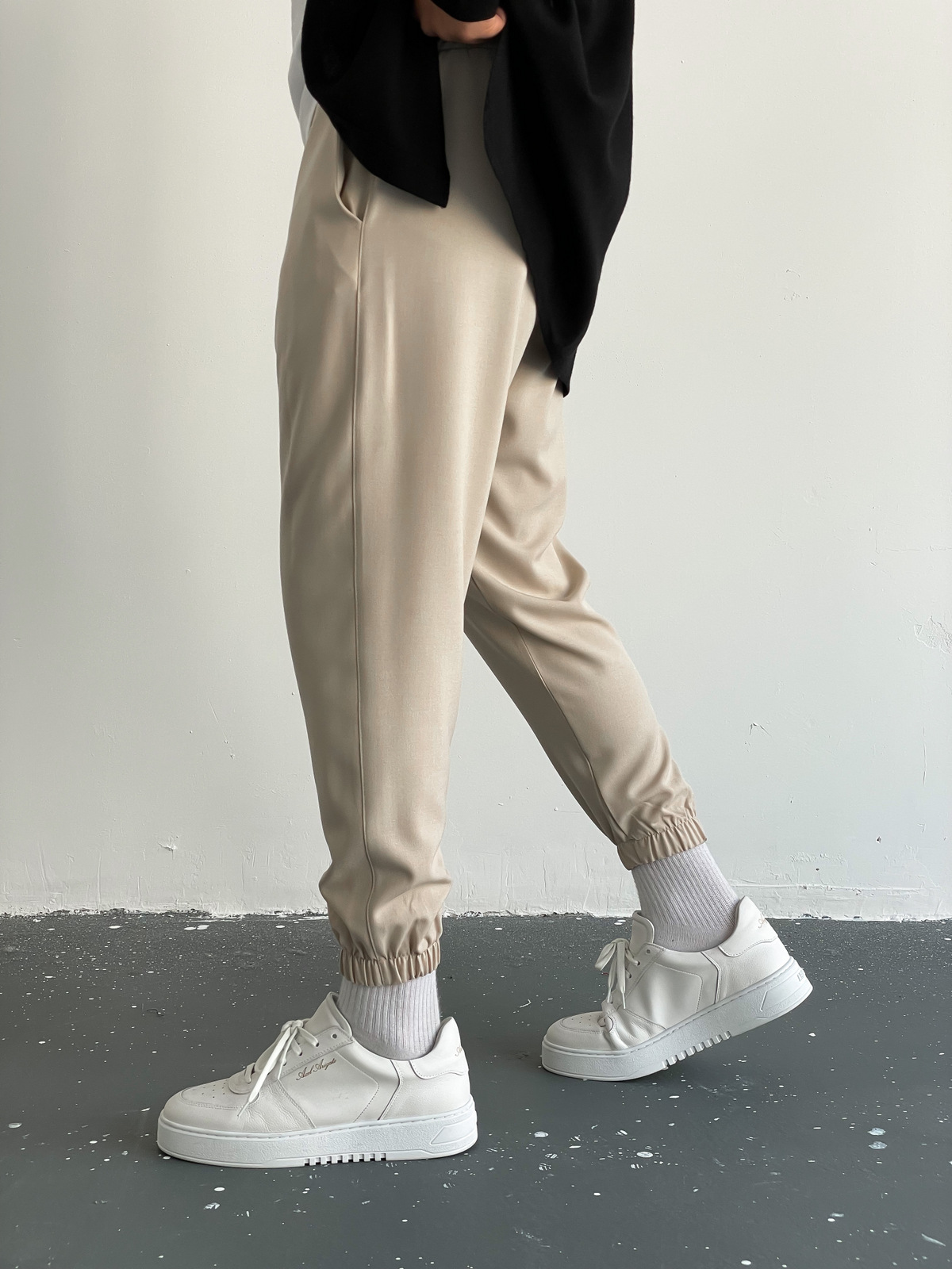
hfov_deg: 28.0
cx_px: 476
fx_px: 1907
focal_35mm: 52
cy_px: 634
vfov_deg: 36.8
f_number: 2
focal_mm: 6
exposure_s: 1/120
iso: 50
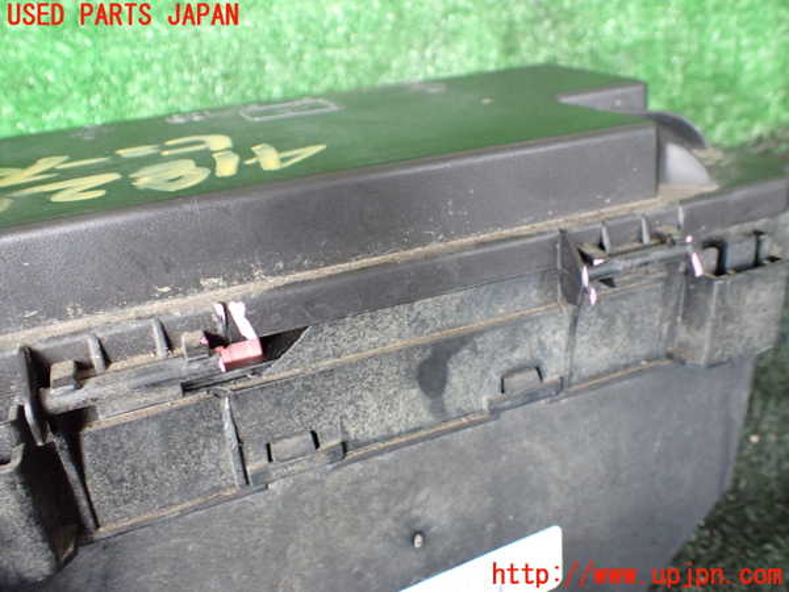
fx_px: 684
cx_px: 394
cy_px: 296
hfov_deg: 60.0
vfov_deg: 46.8
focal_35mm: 30
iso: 640
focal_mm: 5.4
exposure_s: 1/125
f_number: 2.3
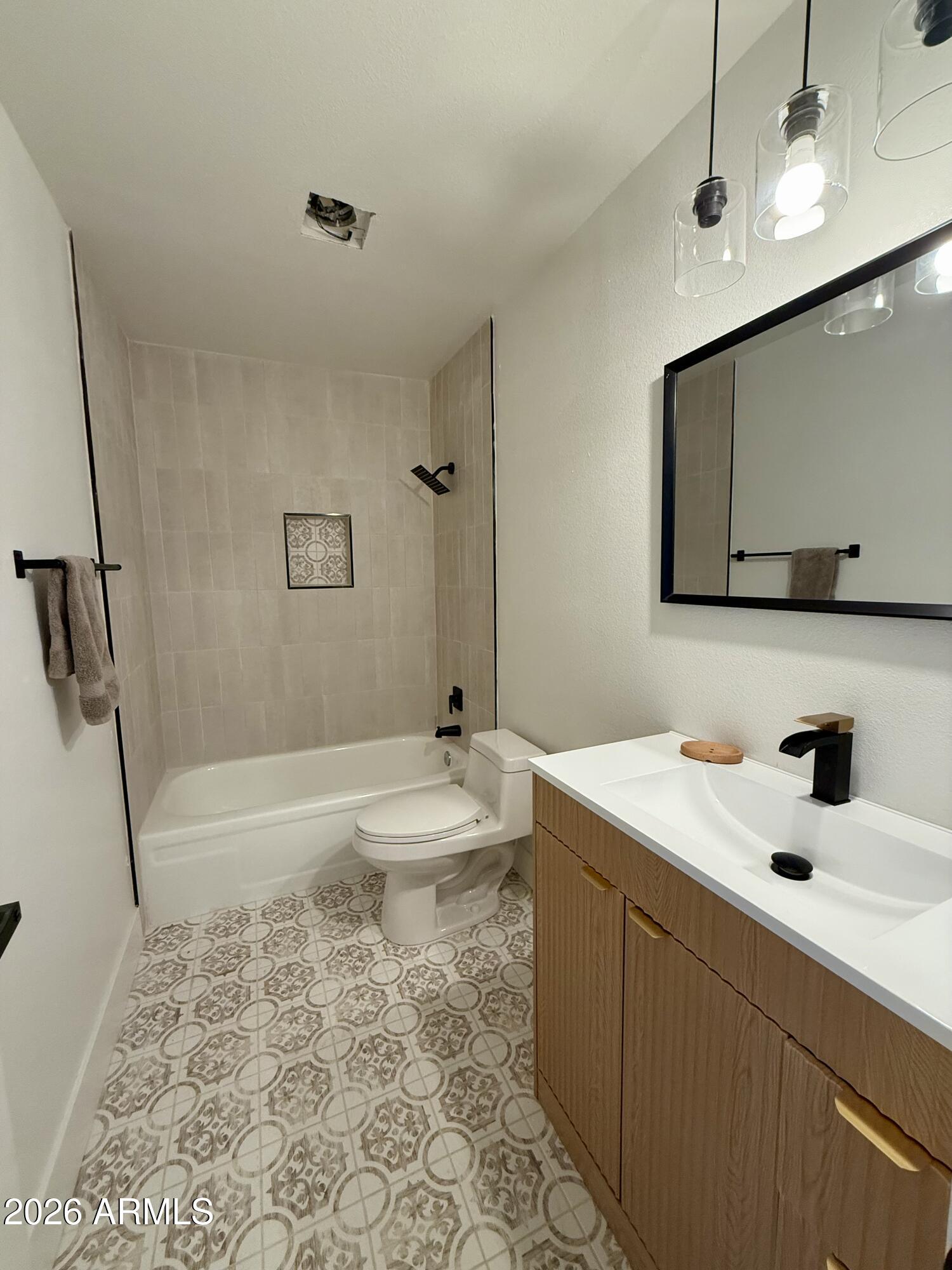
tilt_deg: -6.3
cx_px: 476
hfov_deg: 85.7
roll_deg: +0.8
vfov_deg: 102.1
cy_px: 635
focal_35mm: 14
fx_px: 513
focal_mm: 2.22
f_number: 2.2
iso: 250
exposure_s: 1/60
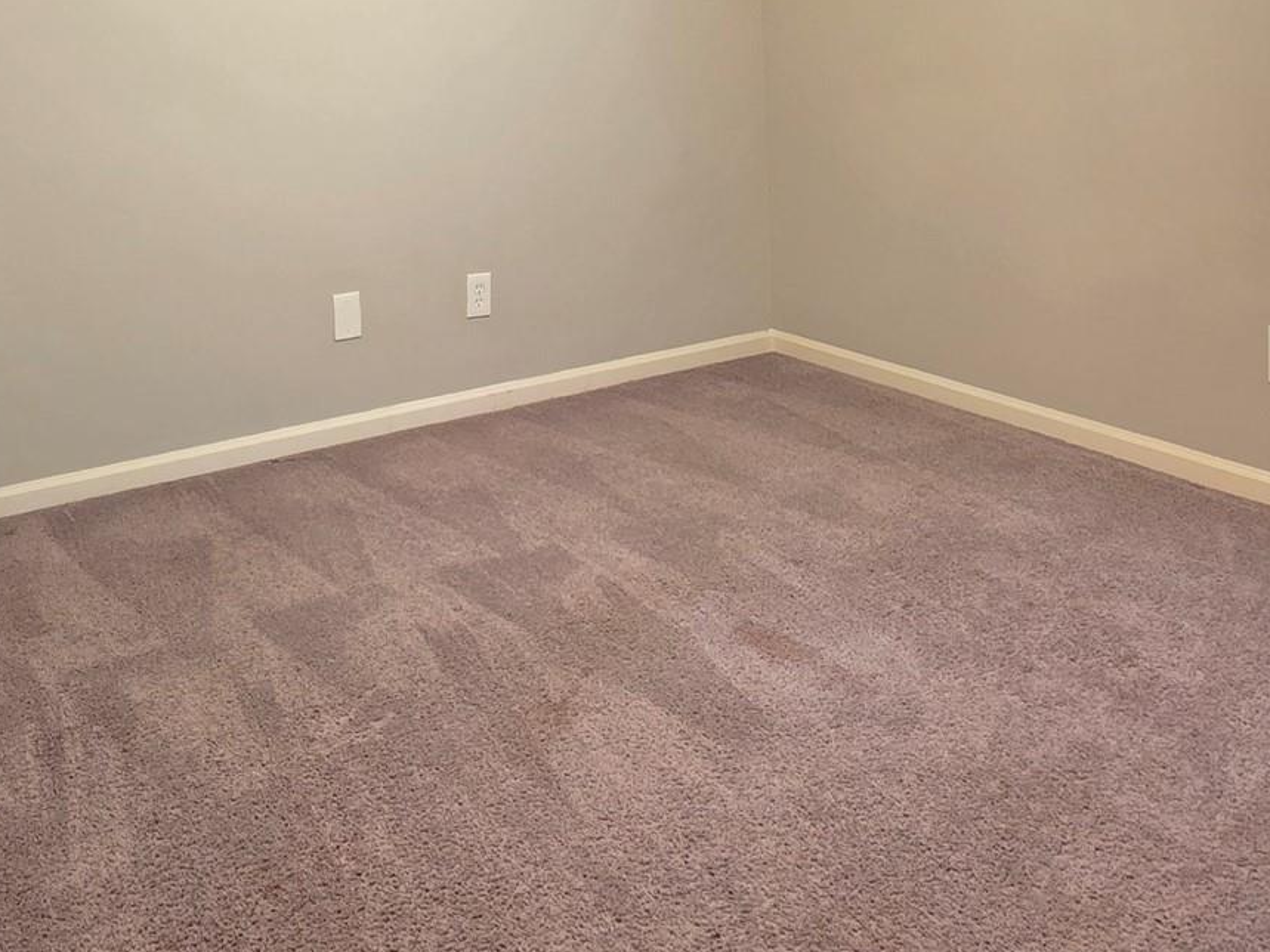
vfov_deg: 41.7
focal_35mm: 31
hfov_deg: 57.4
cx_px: 454
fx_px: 1137
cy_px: 89
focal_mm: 2.2
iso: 400
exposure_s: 1/60
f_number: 1.9
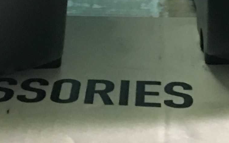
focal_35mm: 165
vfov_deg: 7.4
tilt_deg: -10.2
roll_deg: +0.4
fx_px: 1030
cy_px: -215
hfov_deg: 12.7
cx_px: 91
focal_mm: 4.15
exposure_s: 1/4
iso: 80
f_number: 2.2
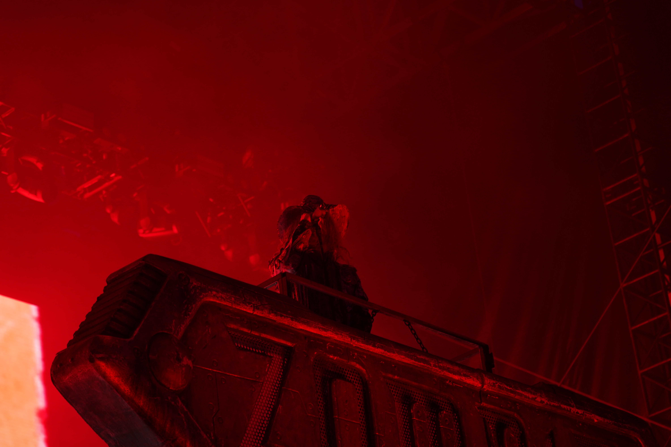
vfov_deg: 13.0
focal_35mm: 105
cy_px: 224
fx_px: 1957
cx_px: 336
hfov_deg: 19.5
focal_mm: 105
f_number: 4
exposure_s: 1/125
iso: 640
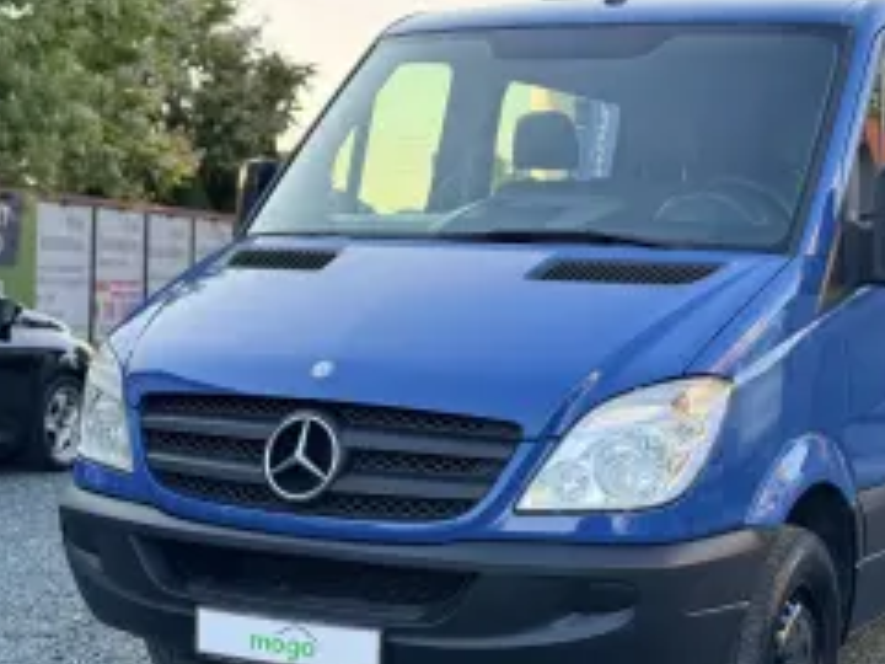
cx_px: 575
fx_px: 1841
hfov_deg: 26.9
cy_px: 424
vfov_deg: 20.4
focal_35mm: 72
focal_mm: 6.76
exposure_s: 1/366
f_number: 1.78
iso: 64
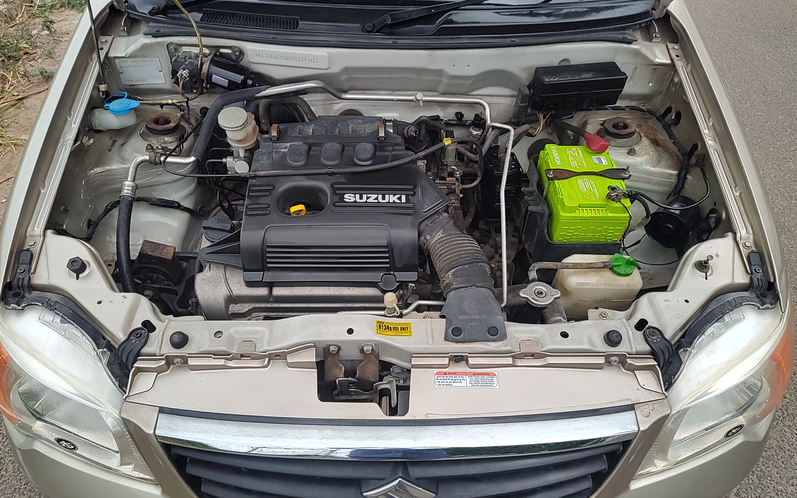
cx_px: 398
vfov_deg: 49.3
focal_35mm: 25
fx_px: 543
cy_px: 240
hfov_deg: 72.5
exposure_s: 1/1173
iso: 100
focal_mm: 5.56
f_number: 1.8
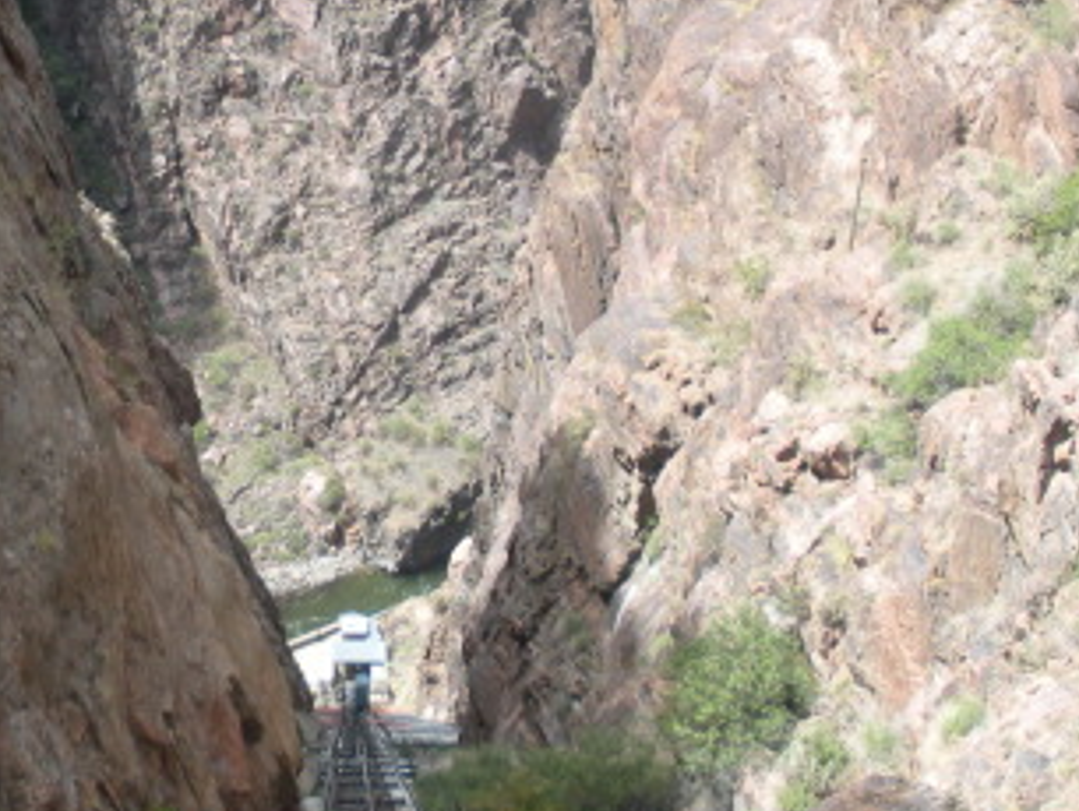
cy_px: 342
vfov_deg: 15.7
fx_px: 2932
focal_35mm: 94
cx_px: 356
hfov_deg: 20.8
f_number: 3.5
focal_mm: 6.3
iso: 64
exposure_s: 1/177
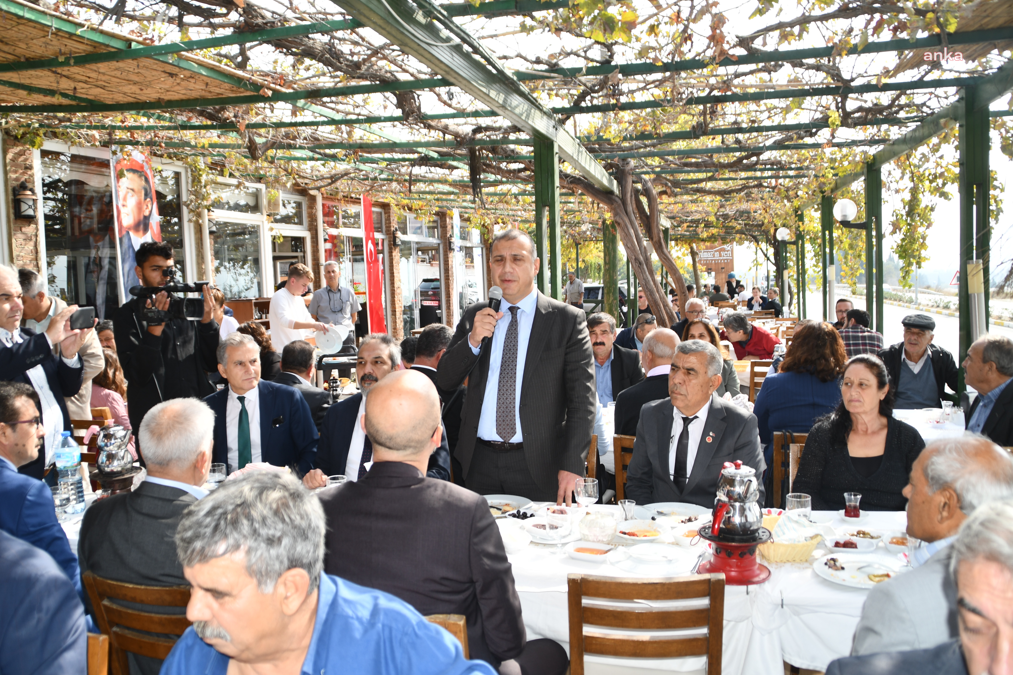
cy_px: 340
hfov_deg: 65.5
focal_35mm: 28
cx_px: 497
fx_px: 788
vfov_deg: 46.4
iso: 100
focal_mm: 18
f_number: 5
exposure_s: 1/250
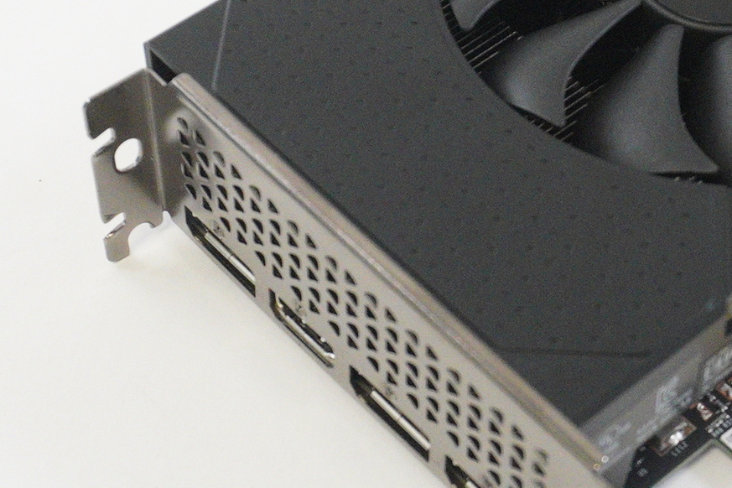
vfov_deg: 13.3
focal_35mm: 103
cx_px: 598
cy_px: 136
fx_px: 2094
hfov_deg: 19.6
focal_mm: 24
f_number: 5.6
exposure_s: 1/250
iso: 5000
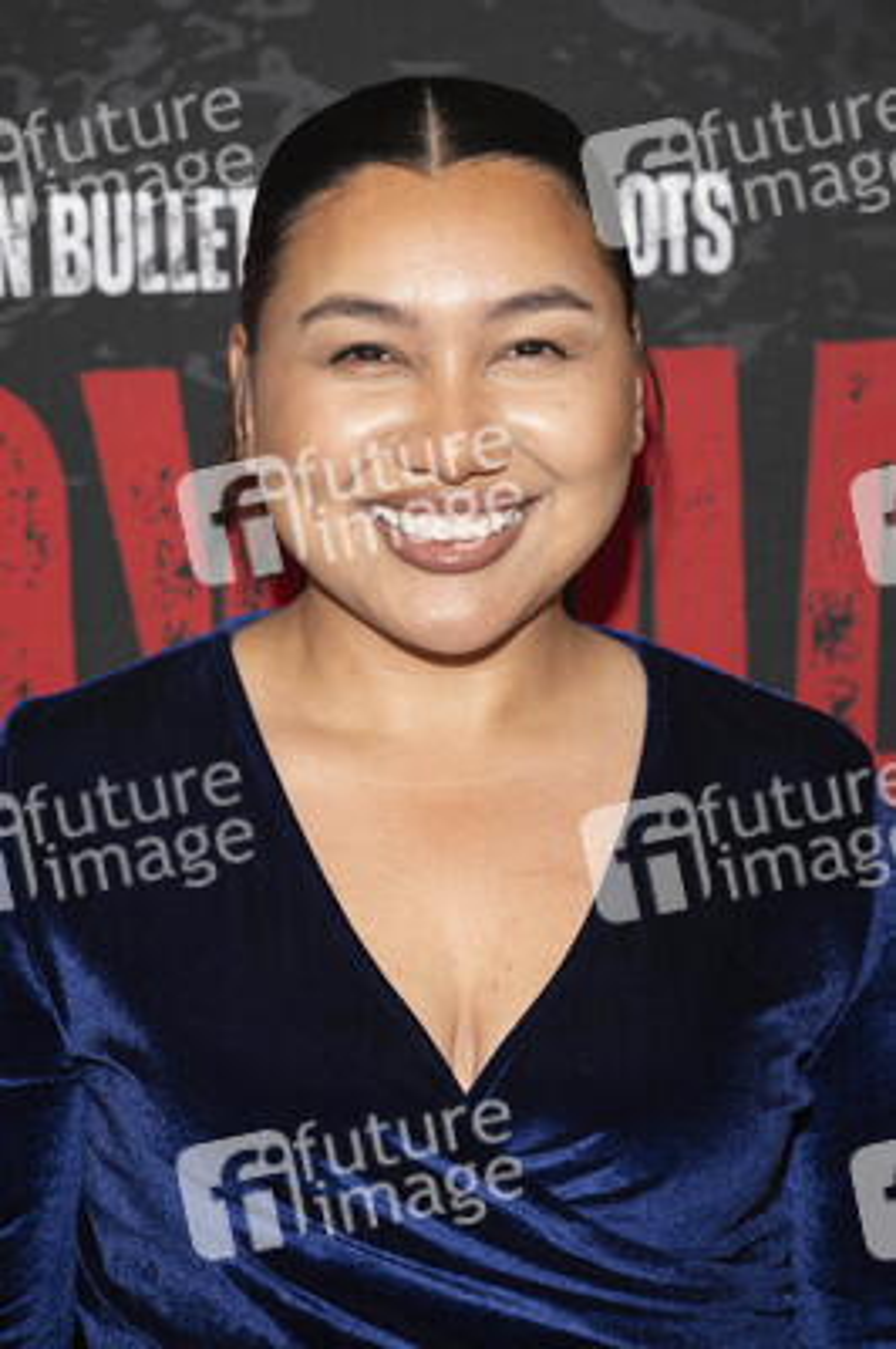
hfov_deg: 11.9
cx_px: 448
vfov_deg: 17.8
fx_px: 4300
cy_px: 674
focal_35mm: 115
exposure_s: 1/200
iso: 800
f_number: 5.6
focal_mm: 115
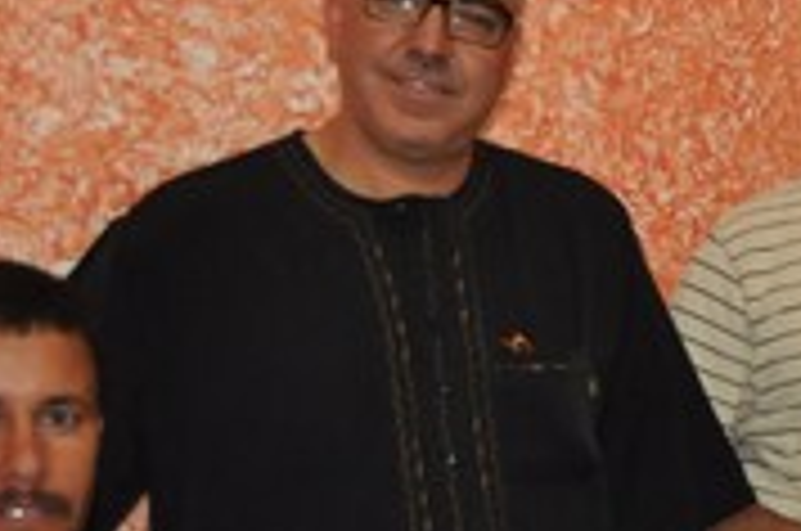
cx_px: 1040
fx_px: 2399
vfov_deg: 12.5
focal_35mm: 108
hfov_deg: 17.8
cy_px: 511
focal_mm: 20
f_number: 3.5
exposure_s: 1/60
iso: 800
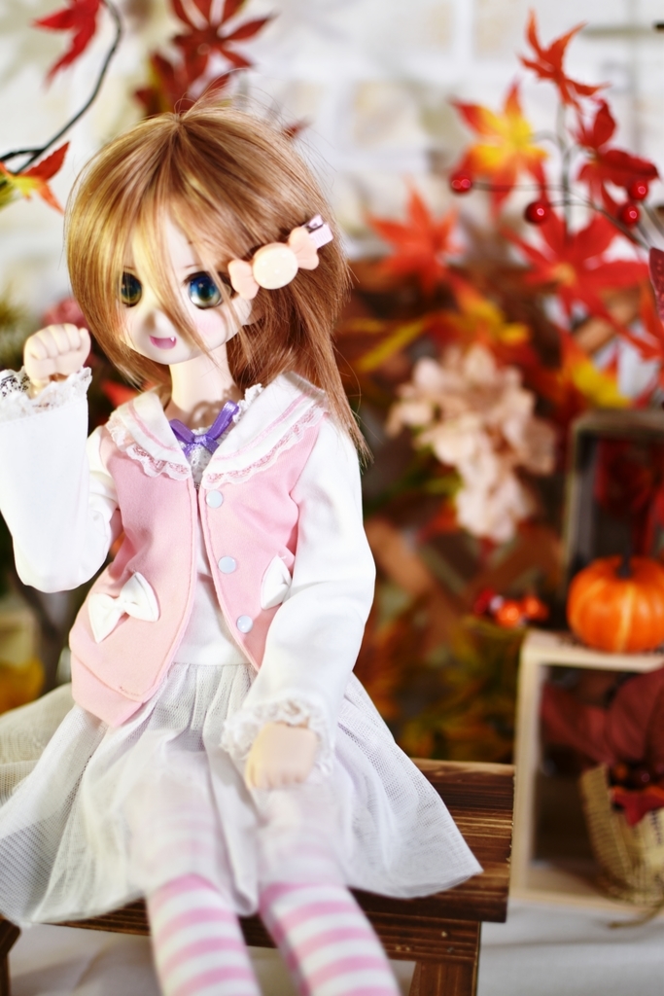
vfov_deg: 37.8
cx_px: 332
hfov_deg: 25.8
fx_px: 1452
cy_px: 498
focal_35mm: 52
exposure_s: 1/80
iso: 100
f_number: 1.8
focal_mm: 35
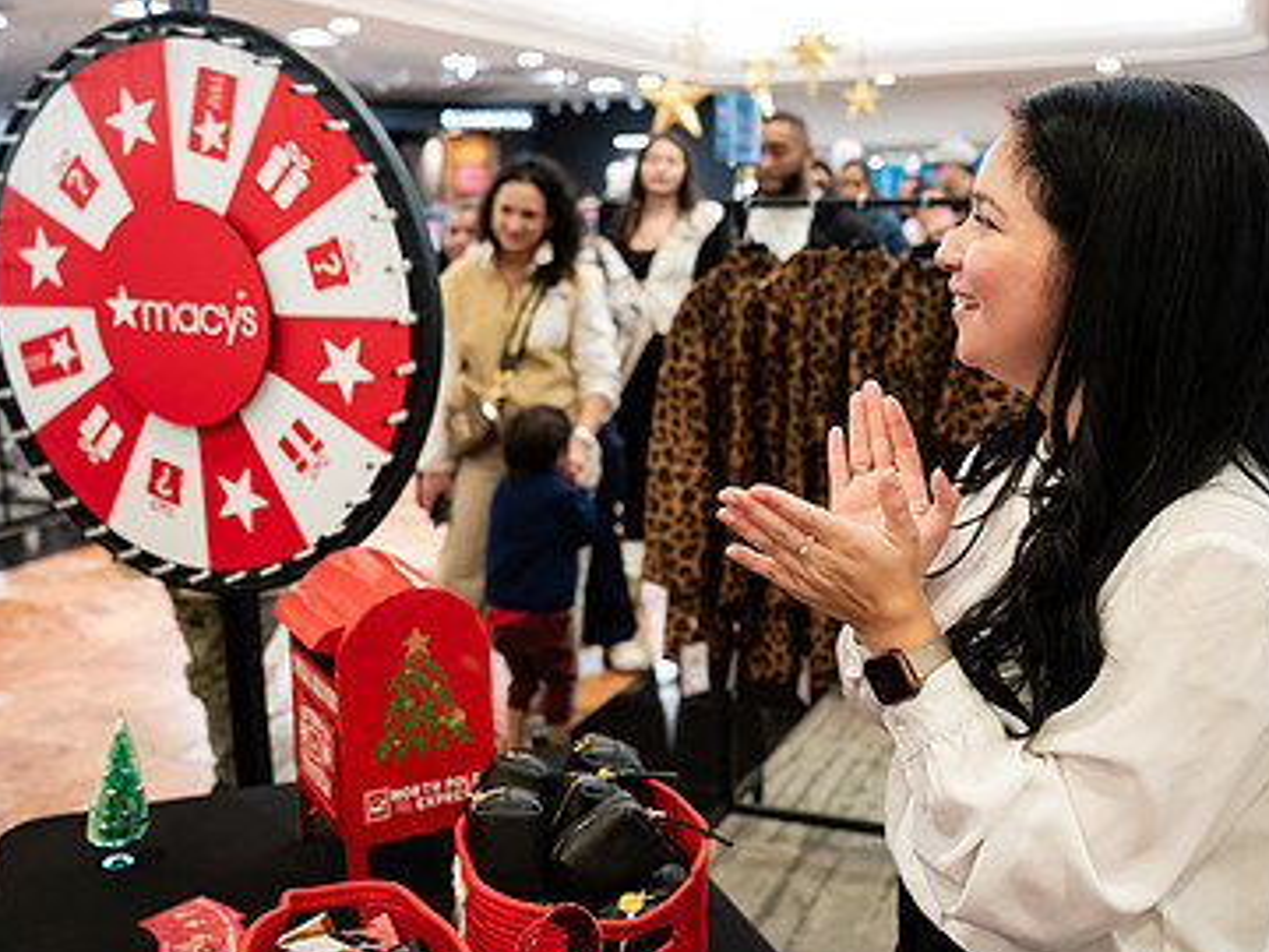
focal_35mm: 41
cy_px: 418
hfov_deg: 45.8
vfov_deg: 35.1
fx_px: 1503
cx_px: 673
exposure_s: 1/125
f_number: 3.2
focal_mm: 26
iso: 1250
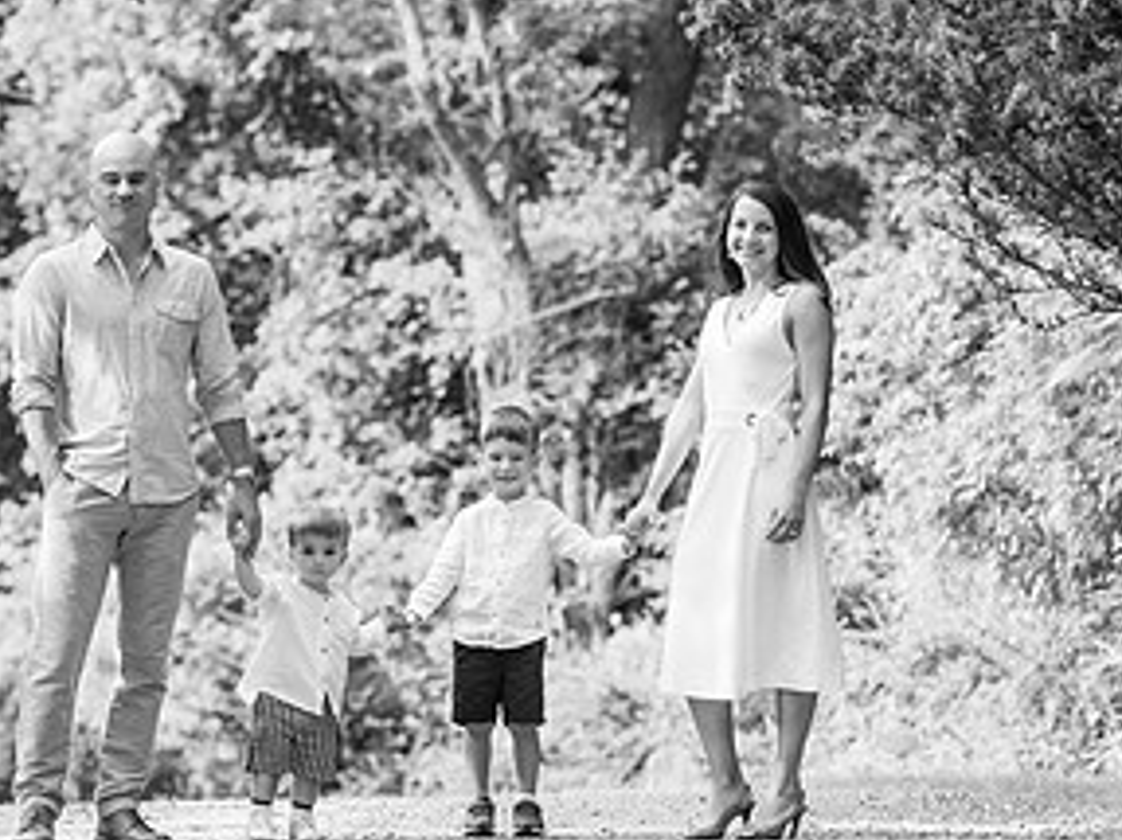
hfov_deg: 8.5
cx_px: 313
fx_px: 7549
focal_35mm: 233
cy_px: 295
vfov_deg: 6.4
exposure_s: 1/640
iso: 200
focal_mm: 120
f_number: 4
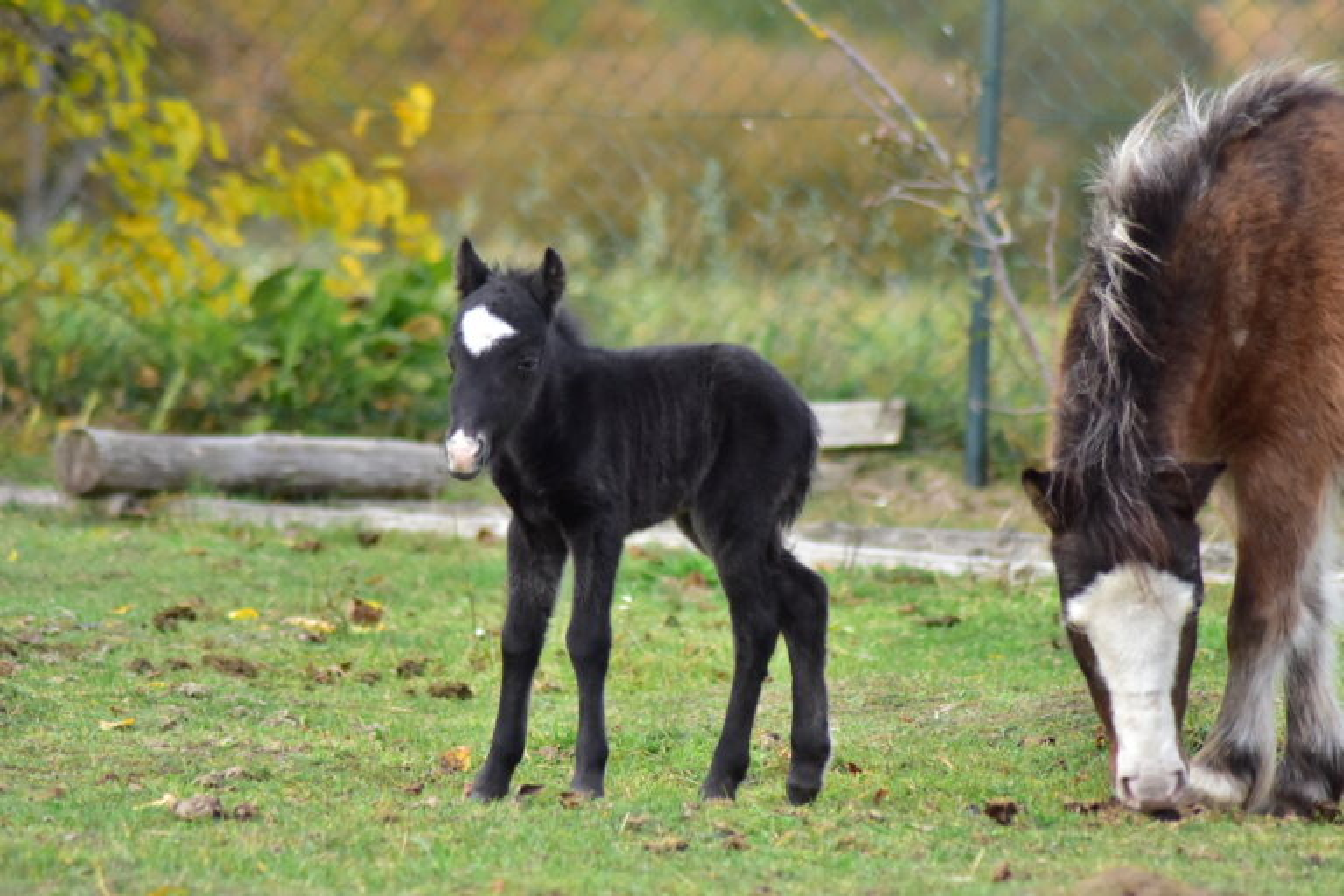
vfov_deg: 5.1
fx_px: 10079
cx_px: 672
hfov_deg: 7.6
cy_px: 448
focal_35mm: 270
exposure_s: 1/1600
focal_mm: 180
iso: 800
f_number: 4.8
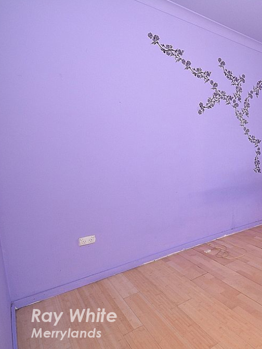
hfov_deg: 49.3
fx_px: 222
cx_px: 265
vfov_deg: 76.4
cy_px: 176
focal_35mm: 22
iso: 220
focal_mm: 10
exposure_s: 1/60
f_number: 4
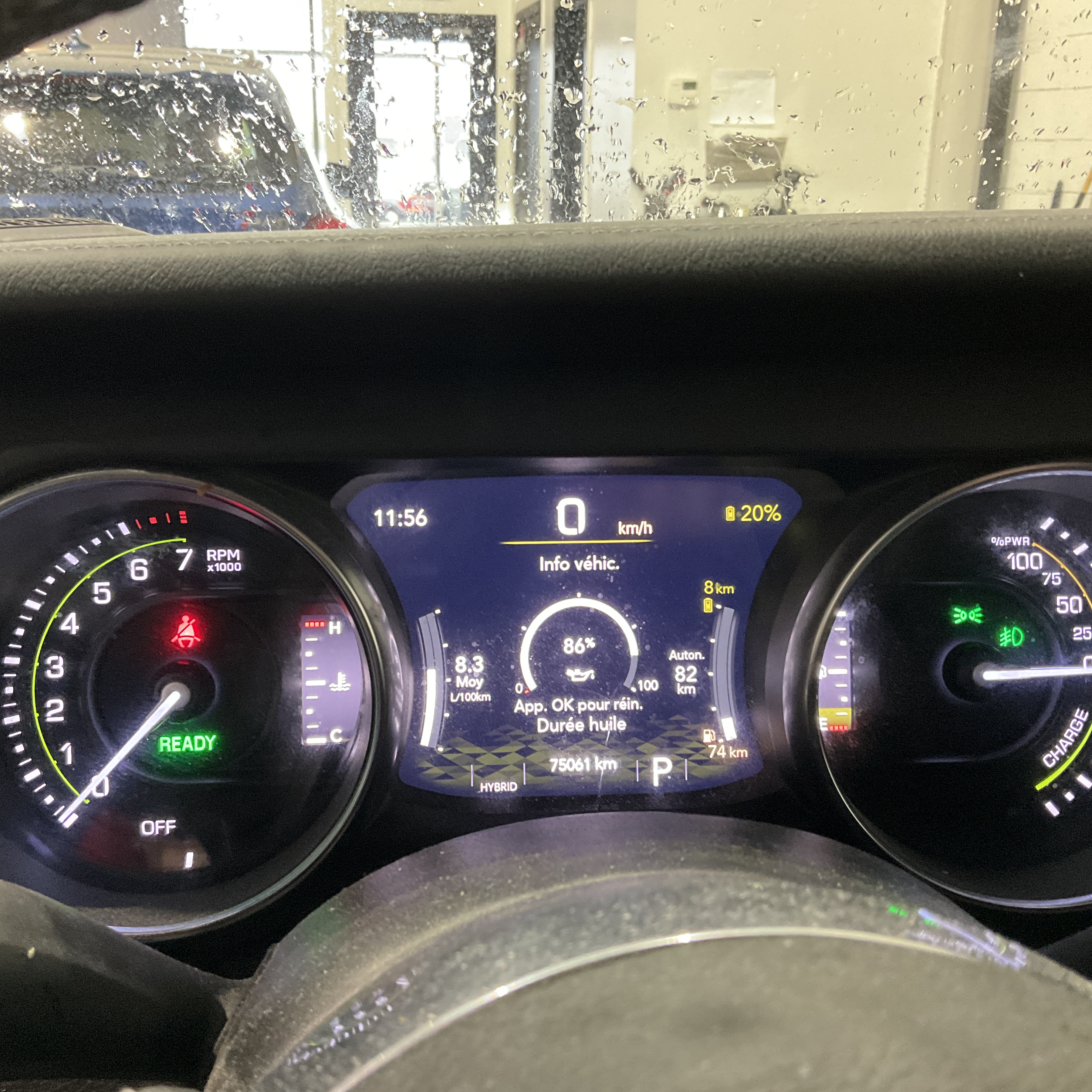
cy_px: 541
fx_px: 1249
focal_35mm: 35
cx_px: 533
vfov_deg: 47.2
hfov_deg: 47.2
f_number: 1.8
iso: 250
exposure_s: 1/56
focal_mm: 3
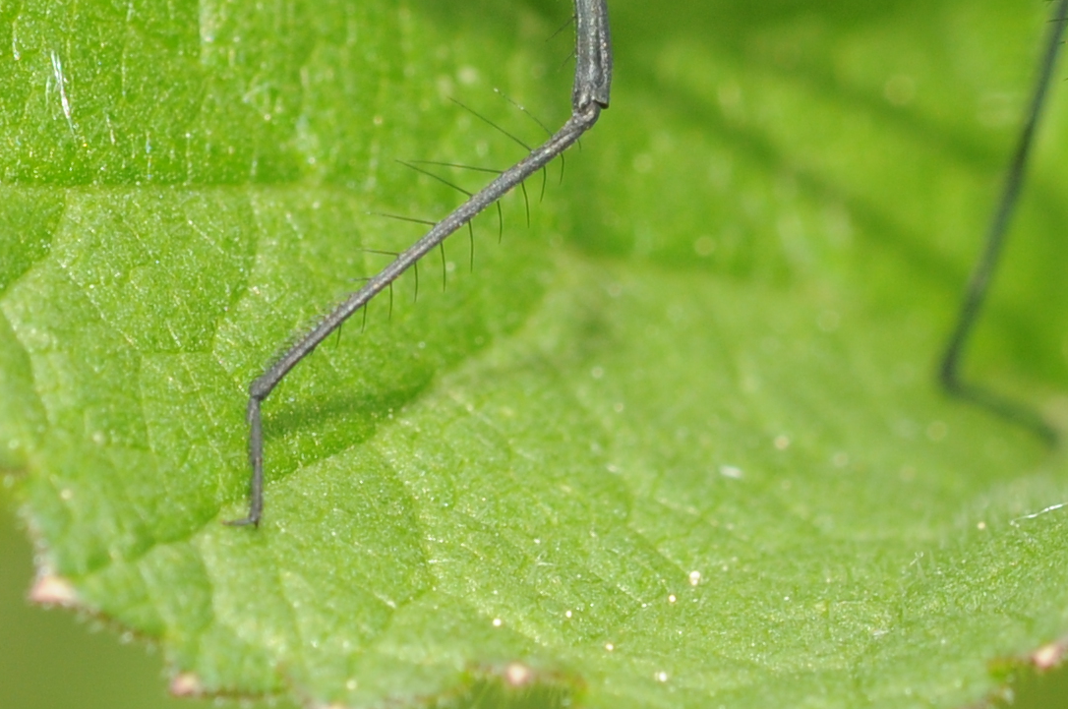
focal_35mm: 622
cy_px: -272
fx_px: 18427
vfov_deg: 2.2
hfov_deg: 3.3
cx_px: 1394
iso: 200
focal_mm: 105
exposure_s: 1/160
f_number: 11
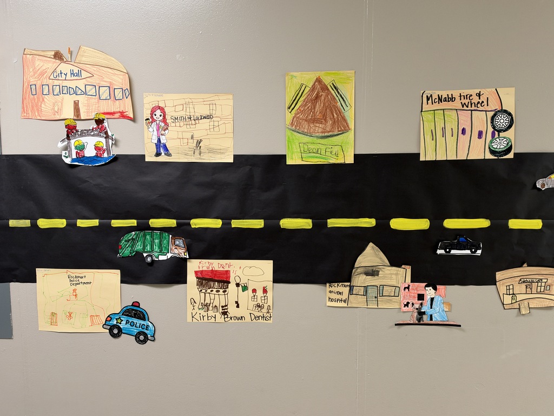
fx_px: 464
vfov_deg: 48.2
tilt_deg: -5.7
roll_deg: +1.0
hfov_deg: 61.7
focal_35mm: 29
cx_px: 277
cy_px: 208
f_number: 1.8
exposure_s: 1/120
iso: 320
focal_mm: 6.93
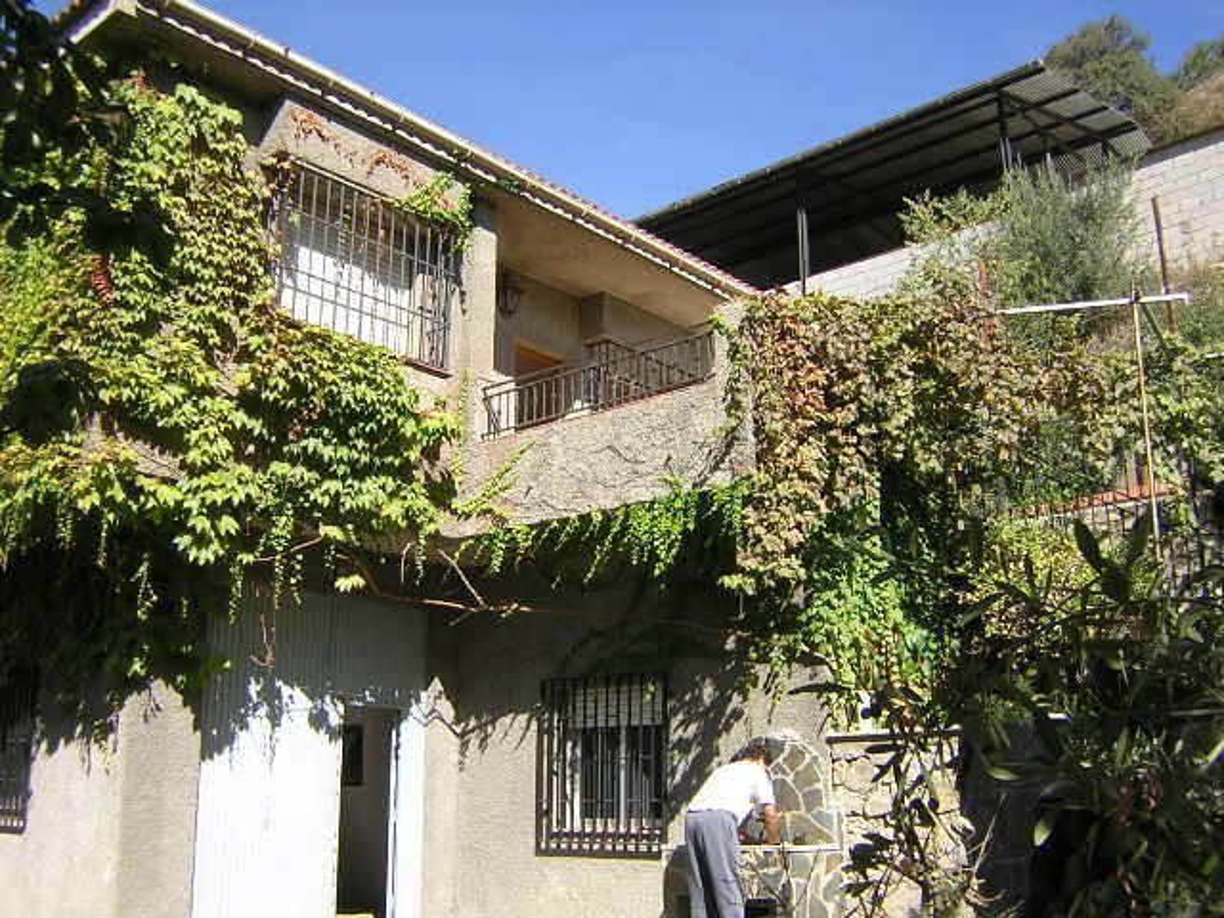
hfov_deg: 51.4
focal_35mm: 36
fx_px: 1273
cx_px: 612
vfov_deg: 39.7
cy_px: 459
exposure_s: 1/227
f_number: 5.2
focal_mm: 4.7
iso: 100
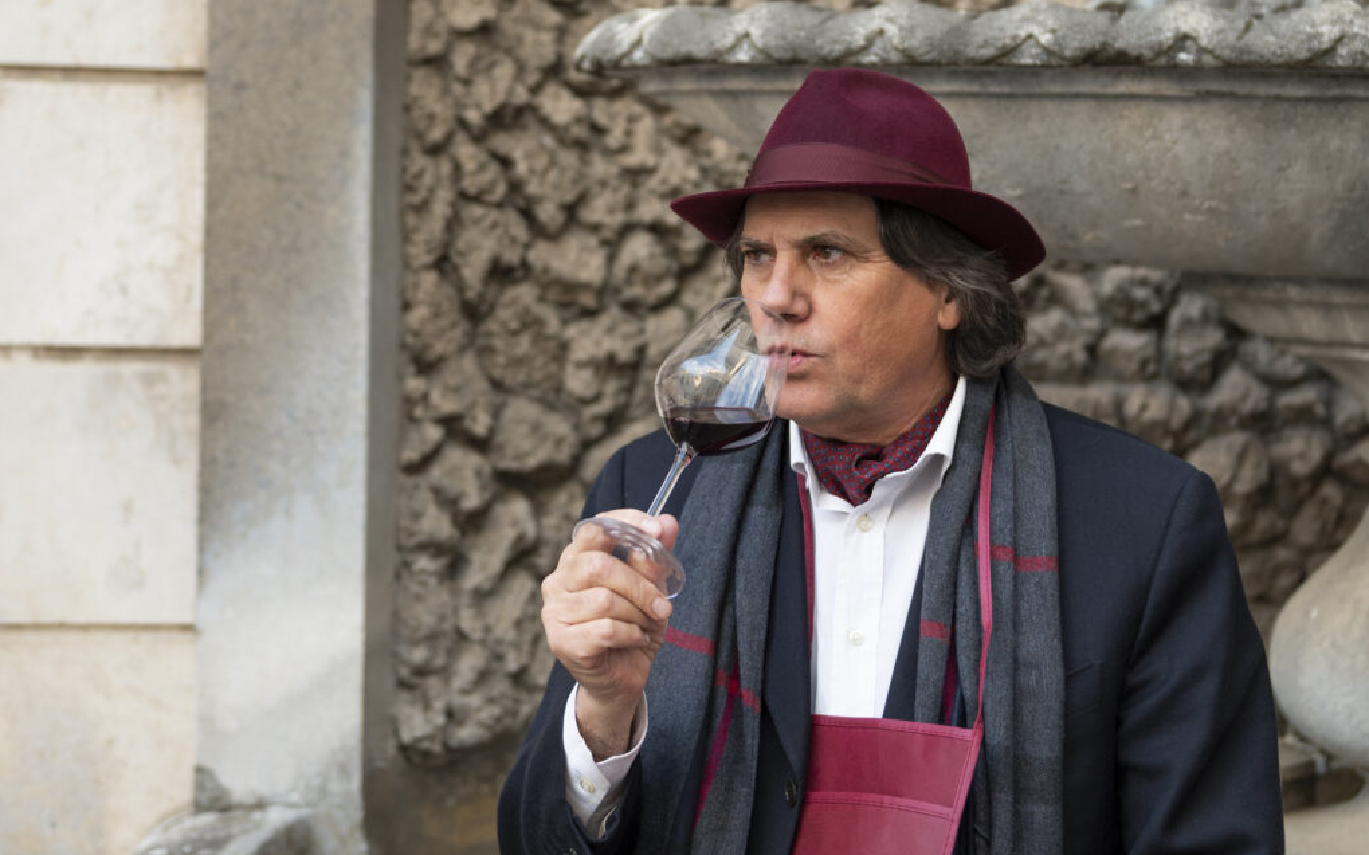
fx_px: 1604
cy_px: 424
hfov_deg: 46.2
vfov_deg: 29.8
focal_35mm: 43
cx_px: 684
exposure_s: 1/200
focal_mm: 42
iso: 180
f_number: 2.8
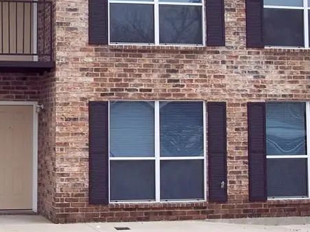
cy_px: 49
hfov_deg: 21.9
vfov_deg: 16.7
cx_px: 45
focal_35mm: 88
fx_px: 788
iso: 100
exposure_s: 1/180
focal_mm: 8
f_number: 3.4
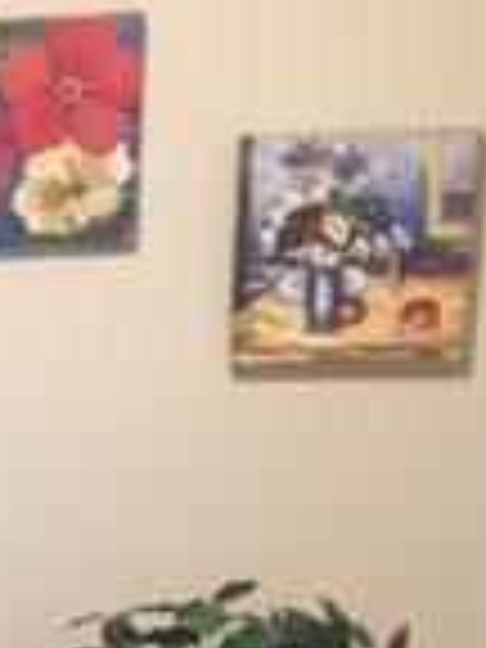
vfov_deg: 14.6
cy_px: 864
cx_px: -459
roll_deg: -0.1
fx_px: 2415
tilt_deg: -13.2
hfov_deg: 10.6
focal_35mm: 129
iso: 200
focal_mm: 4.15
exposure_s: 1/30
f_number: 2.2
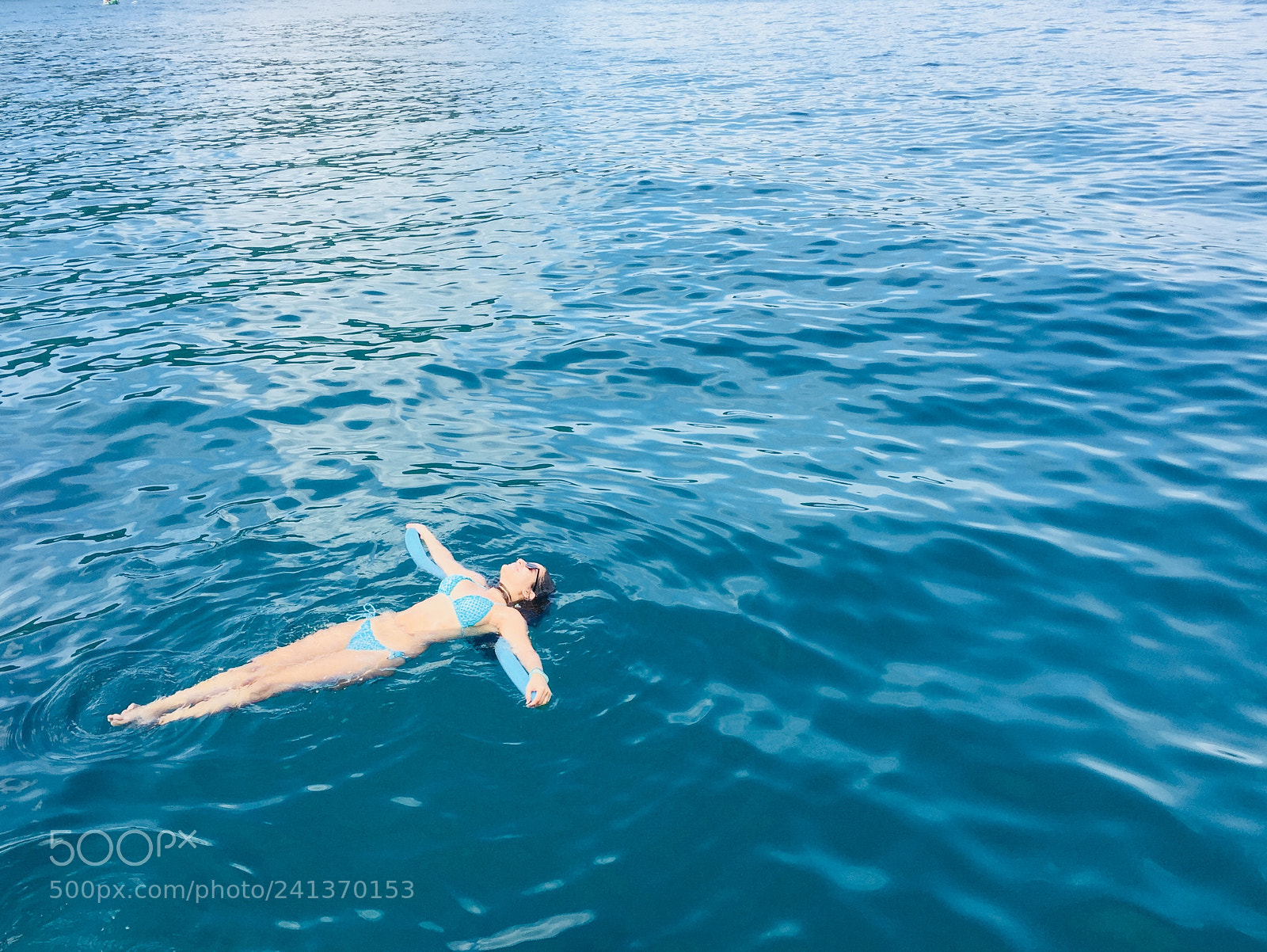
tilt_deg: -24.8
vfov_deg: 48.3
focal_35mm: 29
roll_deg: +0.9
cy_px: 476
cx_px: 634
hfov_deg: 61.6
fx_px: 1062
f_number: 2.2
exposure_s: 1/989
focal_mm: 4.15
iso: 32
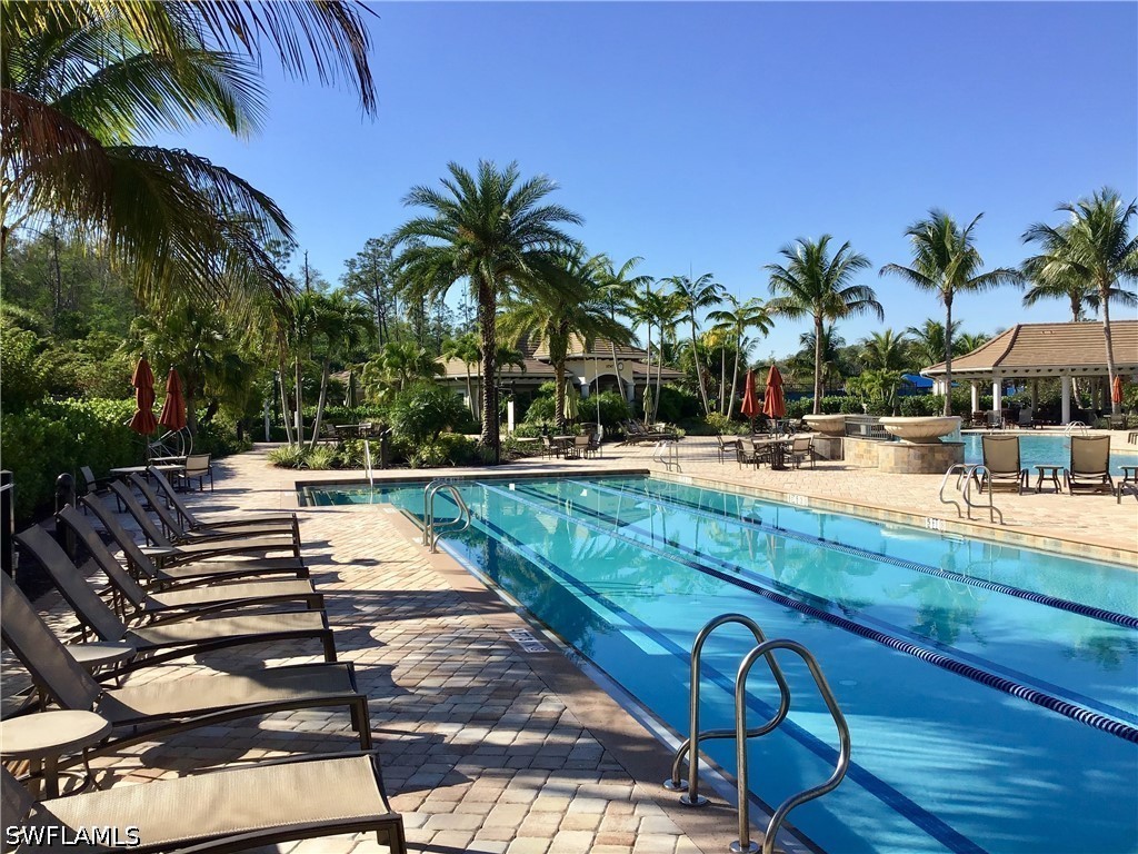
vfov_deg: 45.4
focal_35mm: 31
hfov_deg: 58.4
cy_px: 427
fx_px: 1019
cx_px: 569
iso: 25
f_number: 2.4
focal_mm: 3.3
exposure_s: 1/1199
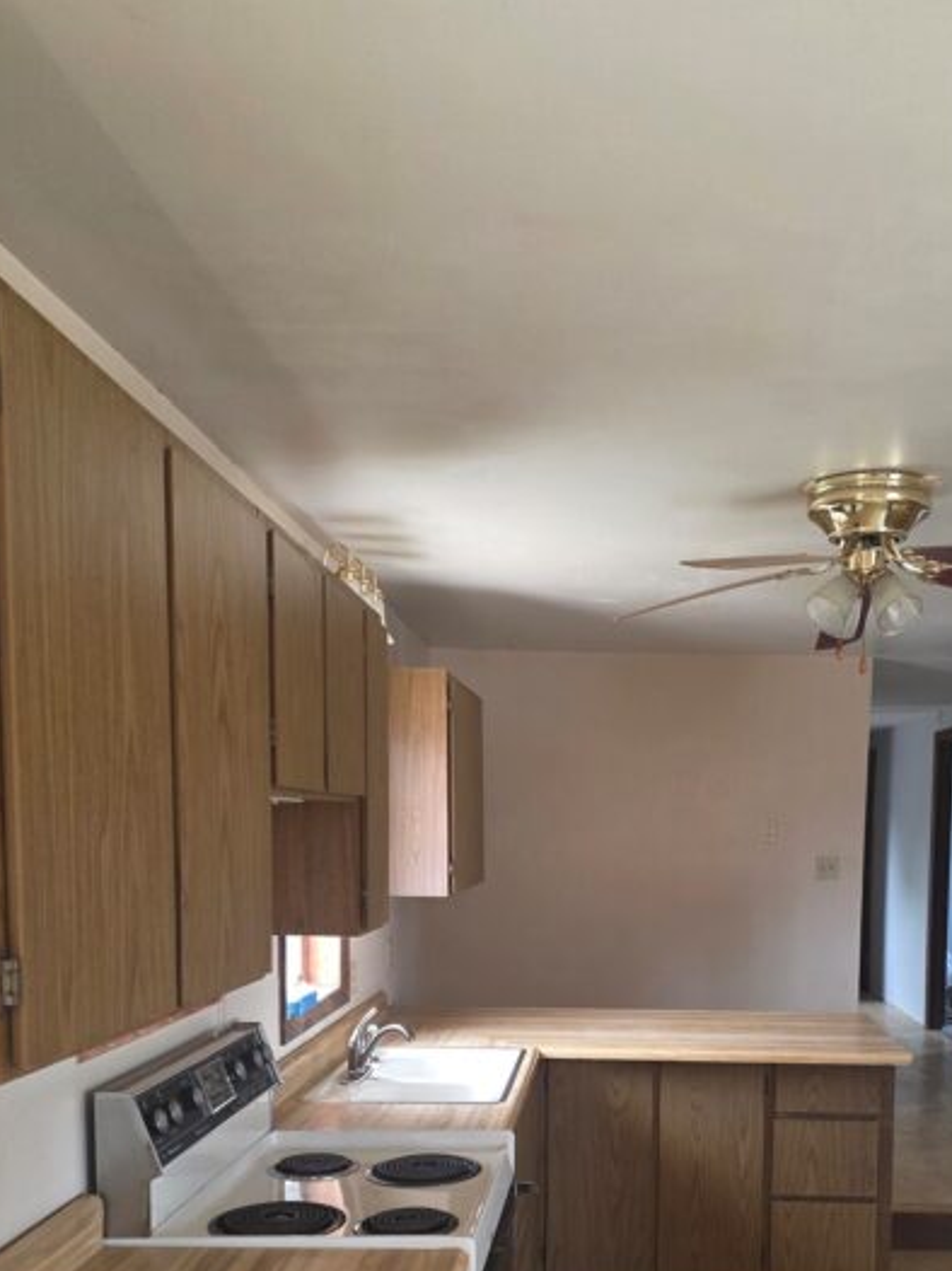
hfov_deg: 40.2
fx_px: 1284
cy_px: 947
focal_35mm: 35
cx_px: 623
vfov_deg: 50.6
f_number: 1.7
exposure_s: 1/120
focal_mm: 6.25
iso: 320
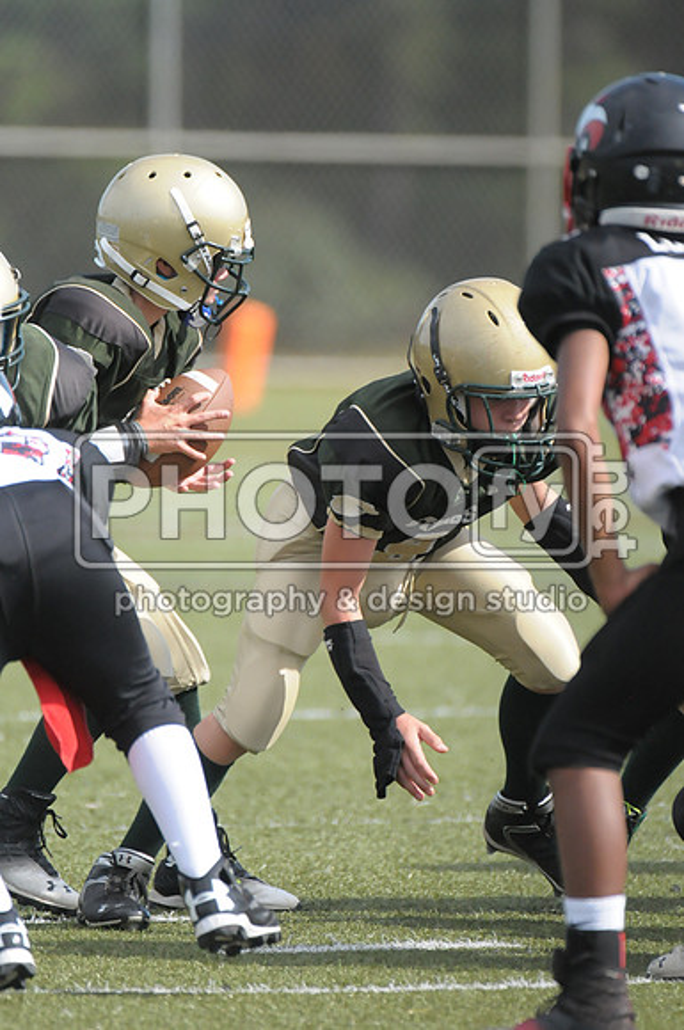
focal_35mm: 600
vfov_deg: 3.4
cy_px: 515
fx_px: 17150
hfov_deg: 2.3
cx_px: 342
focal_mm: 400
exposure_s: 1/6400
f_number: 4
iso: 1600
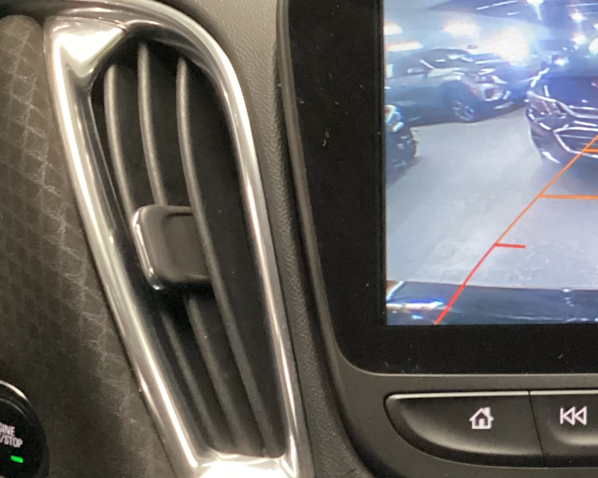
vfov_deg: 21.1
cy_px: 336
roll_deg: -5.1
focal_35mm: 72
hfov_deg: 24.5
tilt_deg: -29.7
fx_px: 1274
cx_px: 671
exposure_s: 1/30
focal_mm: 3.3
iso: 400
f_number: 2.4
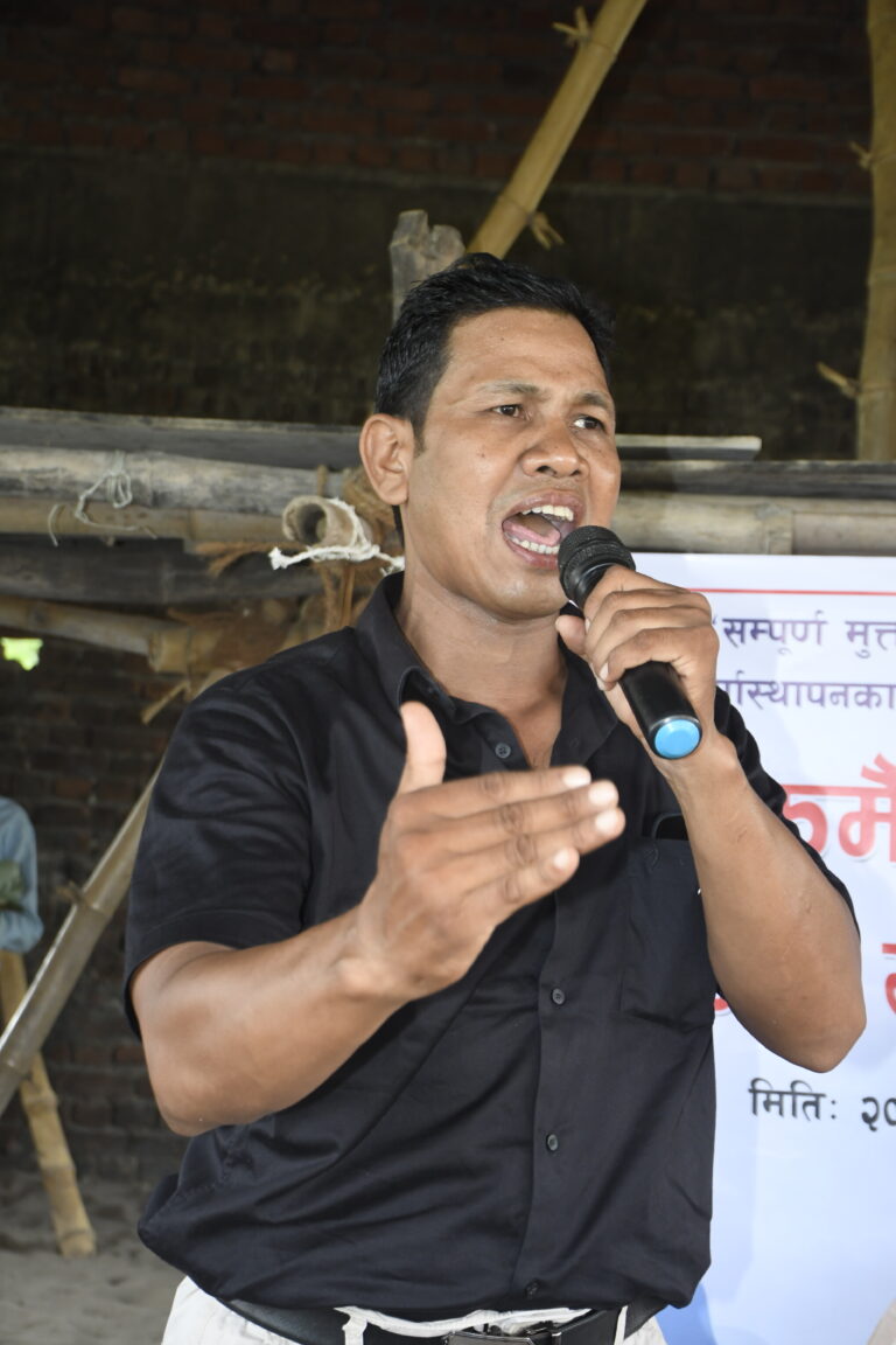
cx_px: 448
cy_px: 672
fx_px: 2688
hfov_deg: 18.9
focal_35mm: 72
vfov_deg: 28.1
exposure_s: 1/250
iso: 1250
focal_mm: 48
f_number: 4.5
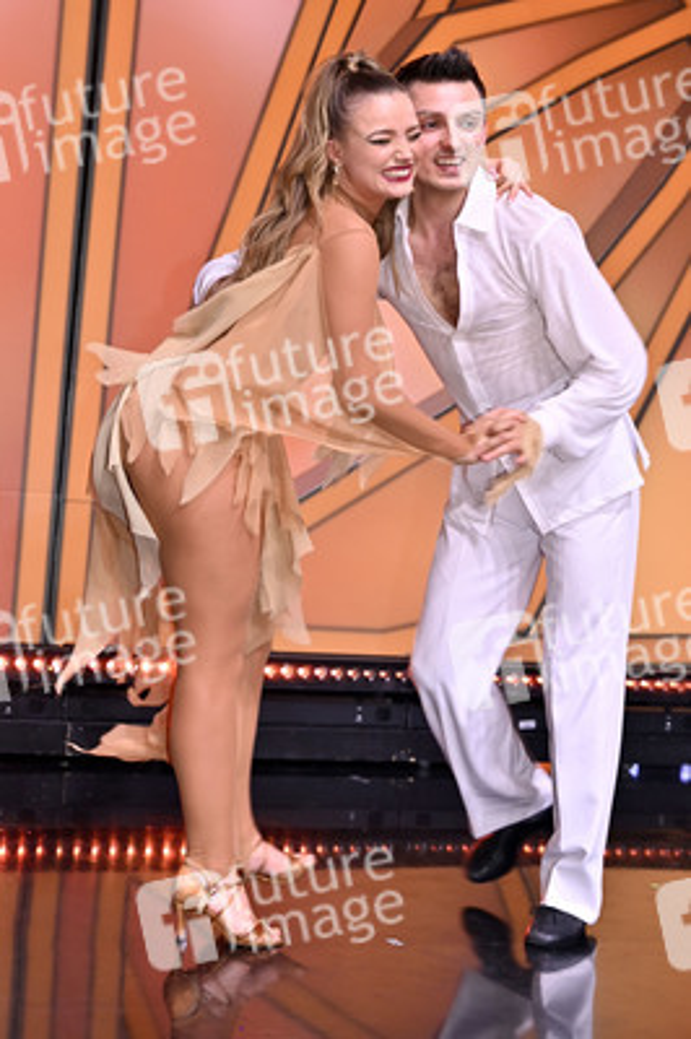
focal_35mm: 49
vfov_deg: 40.4
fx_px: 1413
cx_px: 346
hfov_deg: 27.5
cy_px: 520
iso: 1000
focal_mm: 49
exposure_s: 1/200
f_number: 4.5
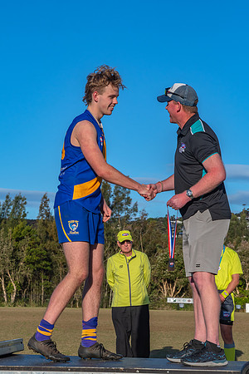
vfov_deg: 22.6
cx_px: 124
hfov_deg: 15.2
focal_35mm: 90
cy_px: 187
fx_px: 934
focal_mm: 60
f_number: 9
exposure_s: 1/1600
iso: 400
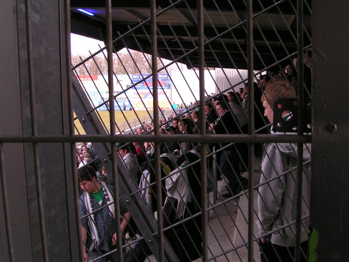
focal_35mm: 38
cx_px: 174
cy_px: 131
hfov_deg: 49.0
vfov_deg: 37.7
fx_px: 383
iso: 50
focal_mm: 5.8
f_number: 5.6
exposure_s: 1/60
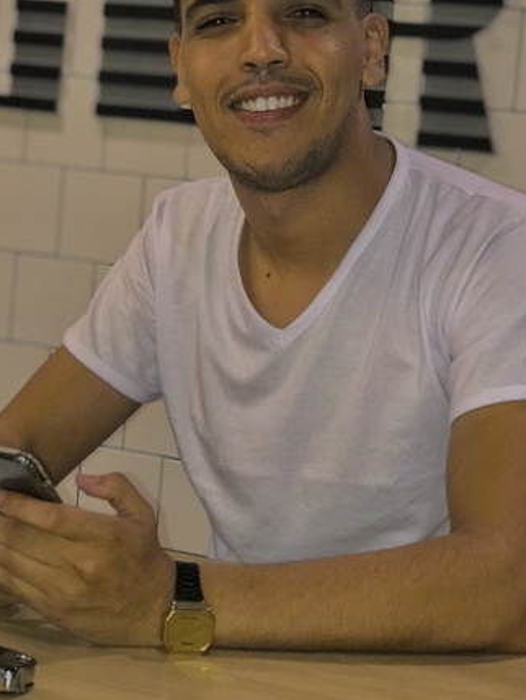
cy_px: 286
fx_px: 1883
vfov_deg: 21.1
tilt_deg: -4.6
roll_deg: -5.5
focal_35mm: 93
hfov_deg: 15.9
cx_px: 241
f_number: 2.8
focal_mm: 6.6
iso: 200
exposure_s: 1/50
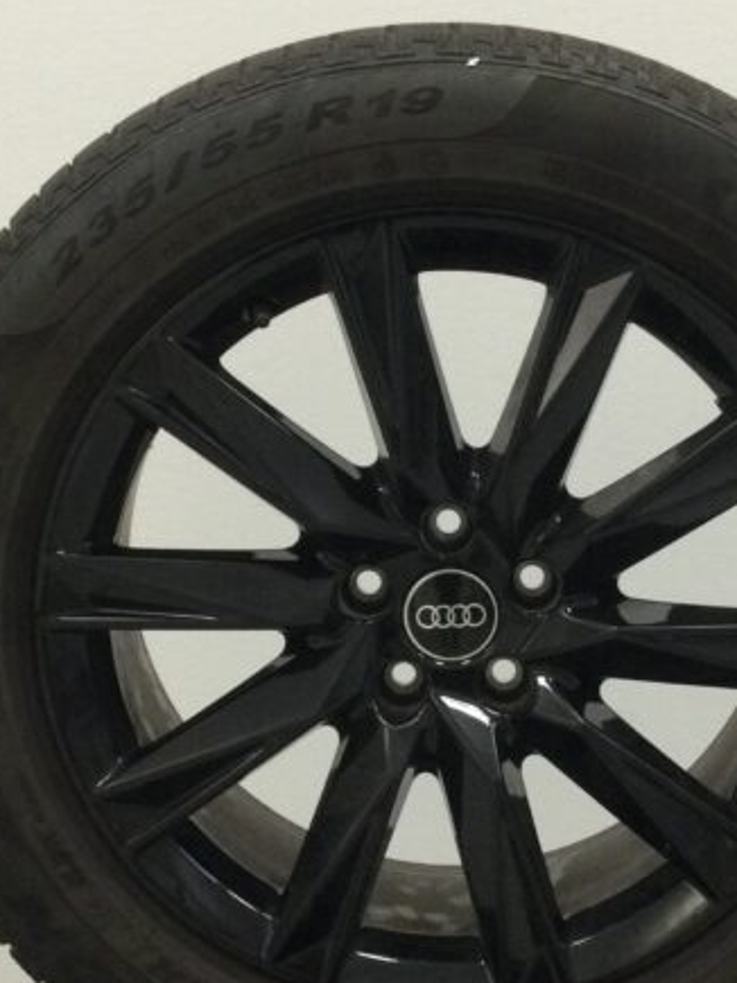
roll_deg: +3.7
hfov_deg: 20.1
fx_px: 2073
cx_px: 509
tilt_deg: -10.4
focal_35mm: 73
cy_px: 533
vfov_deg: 26.7
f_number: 2.4
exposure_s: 1/33
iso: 160
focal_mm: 3.3
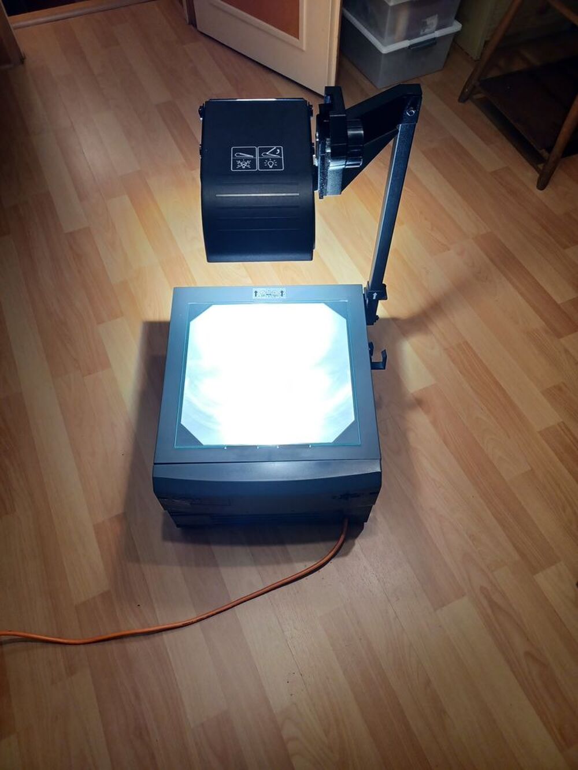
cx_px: 289
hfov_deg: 54.9
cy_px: 385
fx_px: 556
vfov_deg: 69.4
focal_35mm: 25
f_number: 1.8
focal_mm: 4.6
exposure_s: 1/50
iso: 200
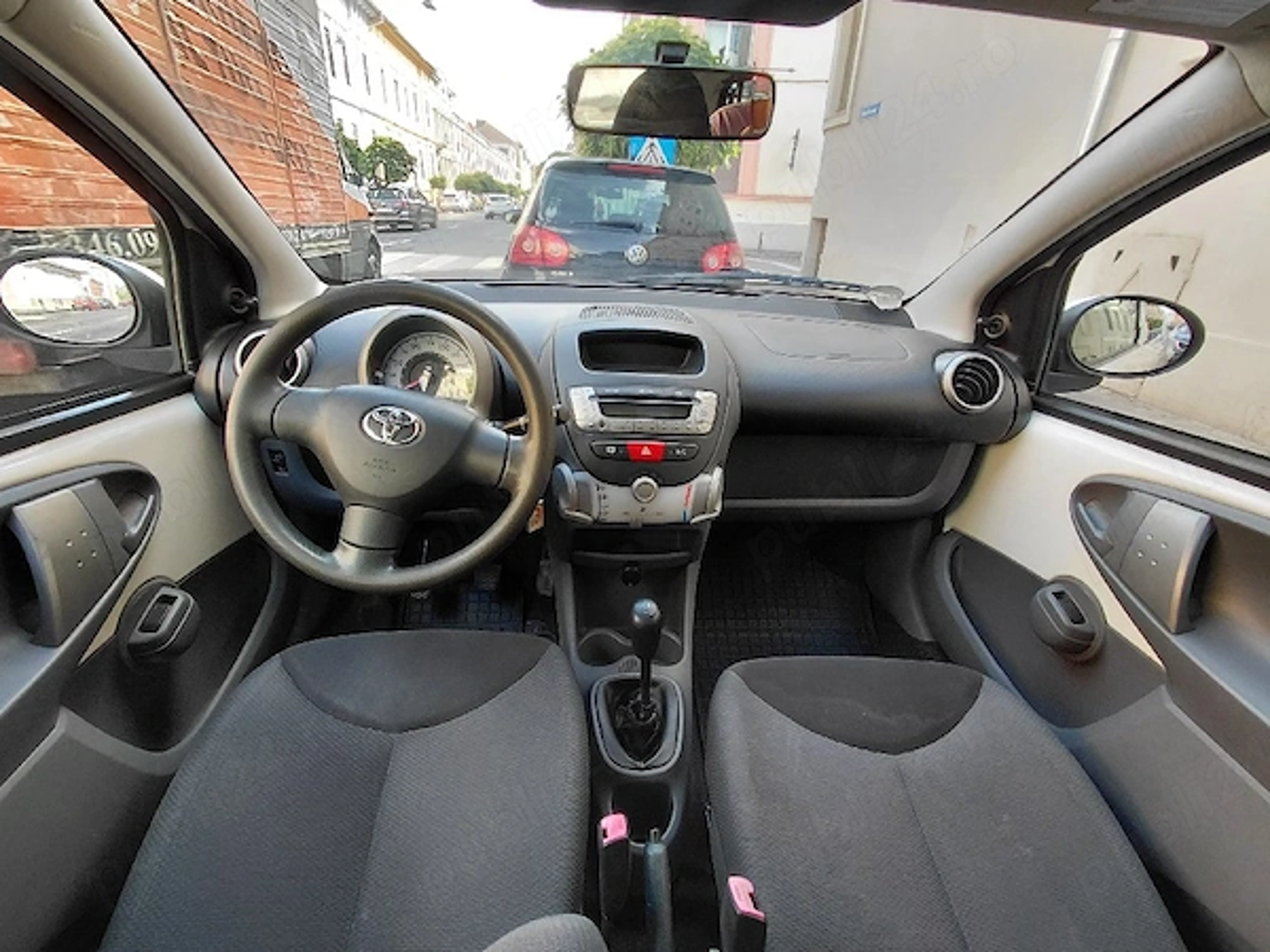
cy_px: 476
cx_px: 635
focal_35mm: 16
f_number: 2.2
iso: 50
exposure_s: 1/101
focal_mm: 1.64
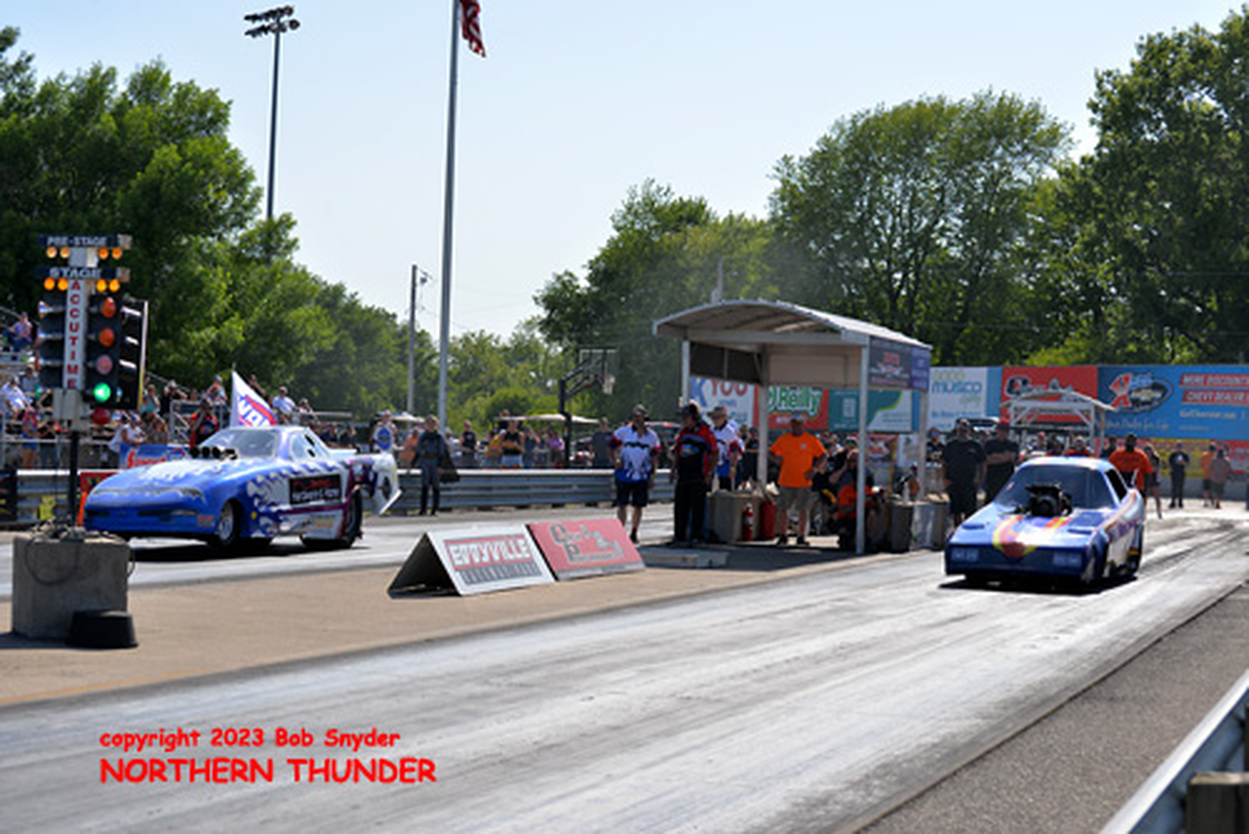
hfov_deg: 28.8
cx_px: 624
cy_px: 417
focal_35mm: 70
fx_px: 2430
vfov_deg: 19.5
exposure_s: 1/2000
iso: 400
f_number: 7.1
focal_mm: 70
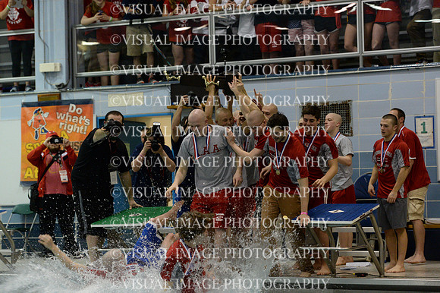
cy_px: 146
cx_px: 220
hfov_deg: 20.4
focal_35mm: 100
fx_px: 1221
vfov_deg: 13.7
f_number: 3.5
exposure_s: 1/400
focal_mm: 100
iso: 6400
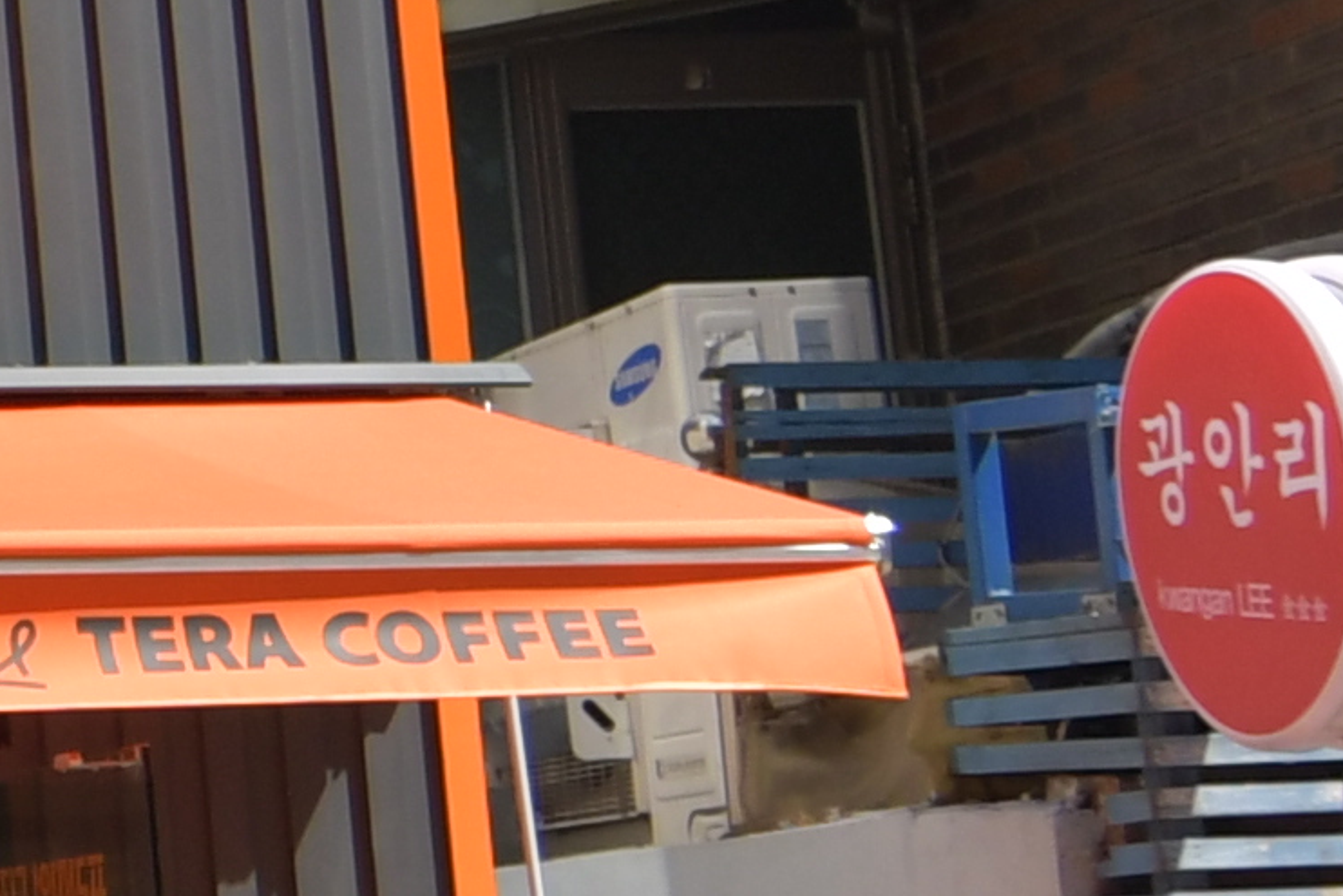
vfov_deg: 10.1
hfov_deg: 12.4
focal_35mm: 135
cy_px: -74
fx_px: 5037
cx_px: -1732
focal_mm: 12
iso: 200
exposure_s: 1/1600
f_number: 4
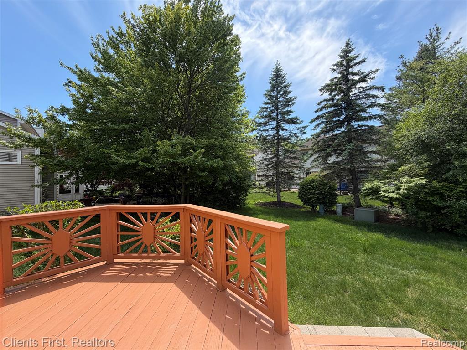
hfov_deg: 102.1
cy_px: 175
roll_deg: -0.1
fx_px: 189
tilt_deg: +2.2
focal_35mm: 14
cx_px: 234
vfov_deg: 85.7
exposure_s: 1/518
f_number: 2.2
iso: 40
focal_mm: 2.22
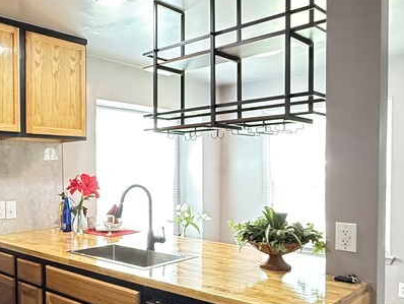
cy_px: 185
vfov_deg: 39.5
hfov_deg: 48.2
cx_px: 75
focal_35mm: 36
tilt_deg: -1.8
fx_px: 420
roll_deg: +0.6
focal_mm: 2.22
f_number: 2.2
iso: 640
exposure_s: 1/60
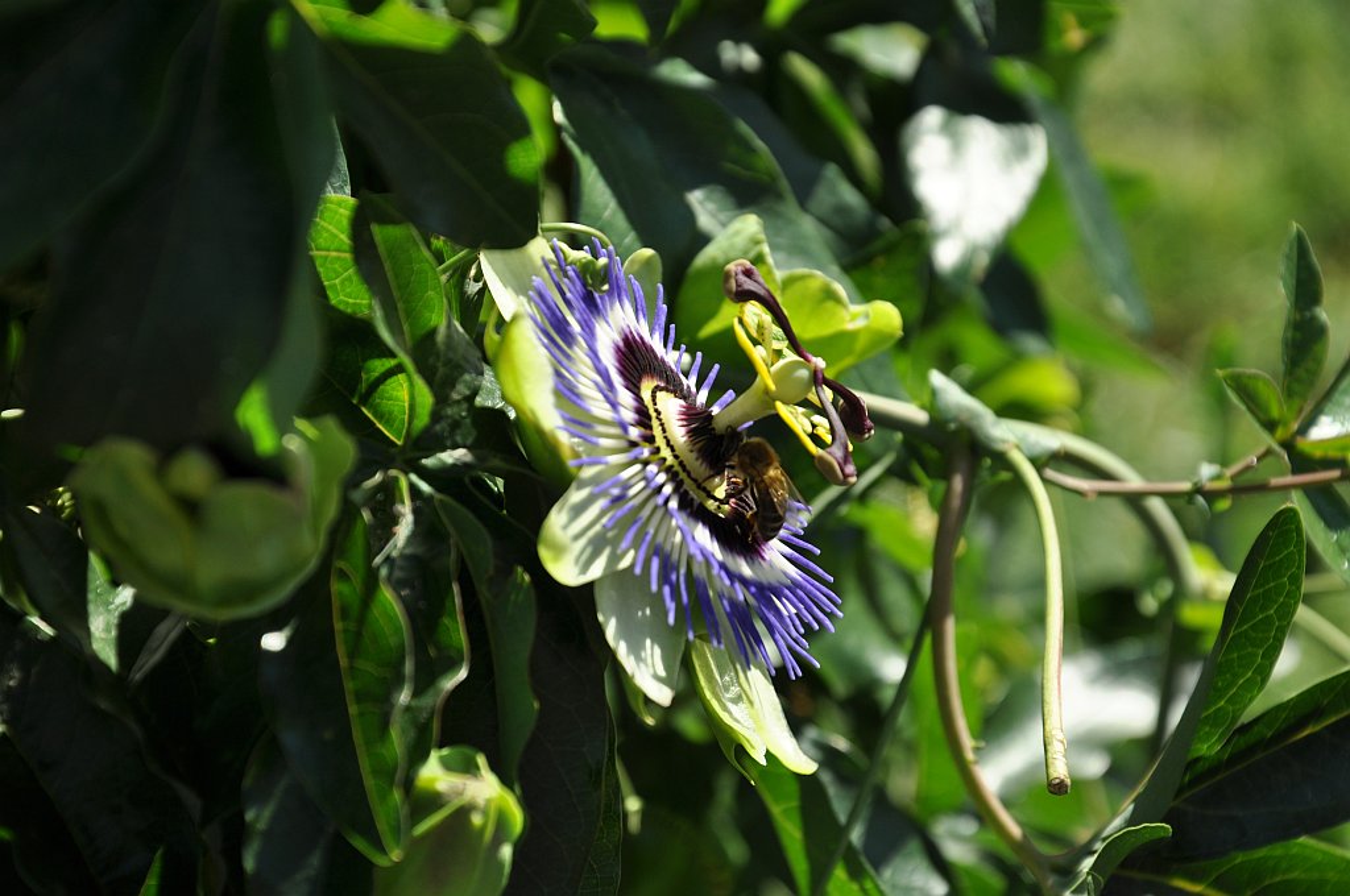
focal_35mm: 158
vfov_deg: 8.7
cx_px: 675
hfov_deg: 13.1
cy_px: 448
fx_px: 5899
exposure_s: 1/320
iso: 200
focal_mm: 105
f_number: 8
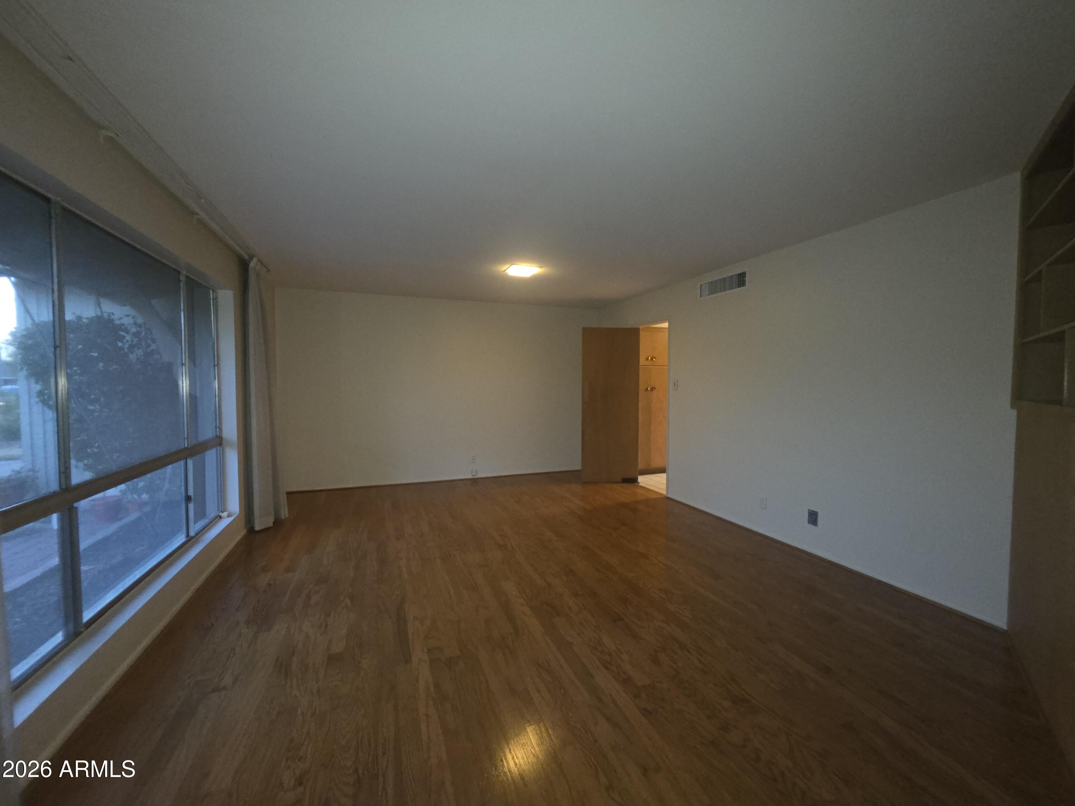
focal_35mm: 13
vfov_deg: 89.9
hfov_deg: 106.2
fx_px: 404
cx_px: 538
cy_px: 403
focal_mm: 2.2
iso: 400
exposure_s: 1/30
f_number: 1.9
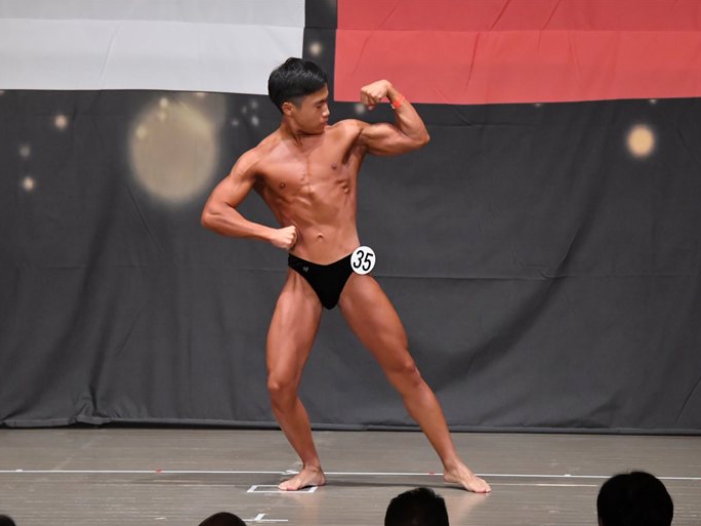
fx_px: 4961
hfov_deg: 8.1
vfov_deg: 6.1
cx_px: 390
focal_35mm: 245
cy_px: 262
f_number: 5.6
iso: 6400
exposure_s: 1/400
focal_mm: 150
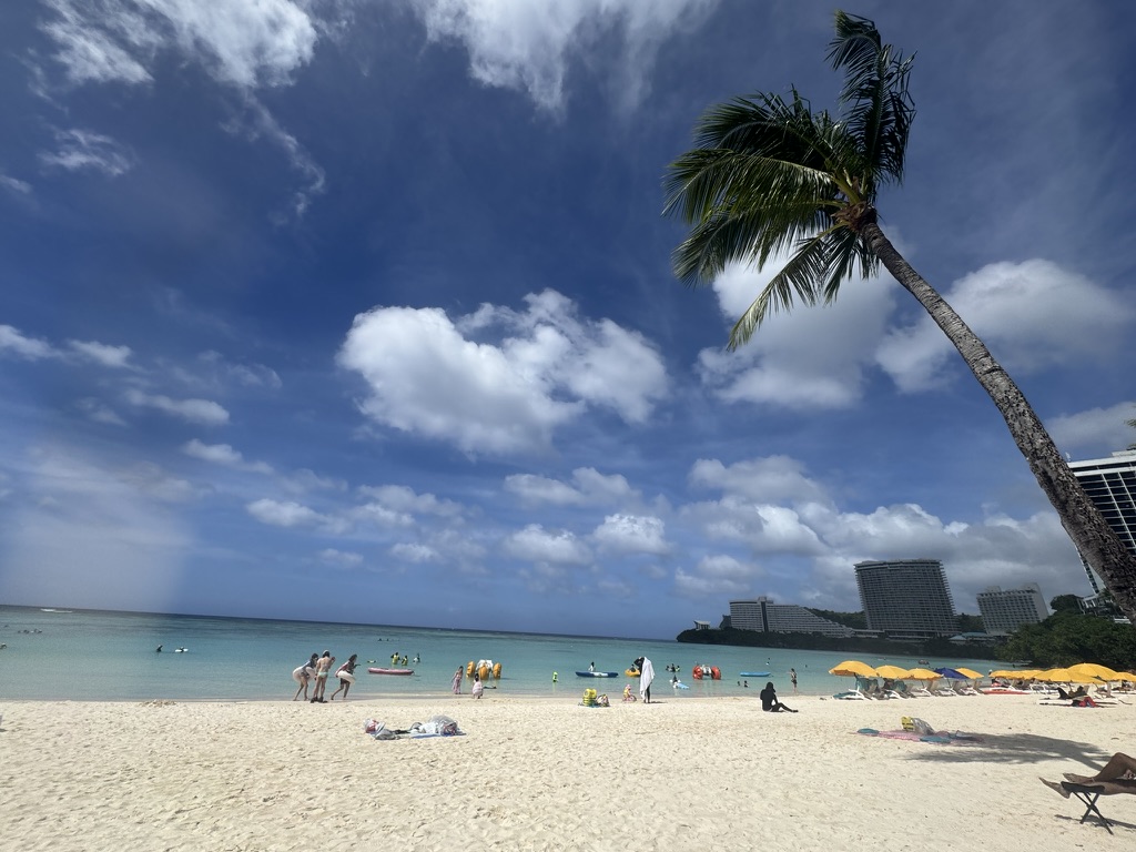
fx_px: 459
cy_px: 426
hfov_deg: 102.1
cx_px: 568
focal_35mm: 14
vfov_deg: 85.7
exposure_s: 1/3906
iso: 40
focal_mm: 2.22
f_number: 2.2
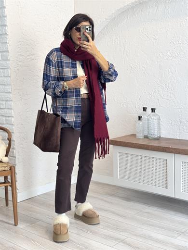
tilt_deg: -22.3
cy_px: 125
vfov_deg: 39.7
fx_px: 348
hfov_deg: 30.3
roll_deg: +1.1
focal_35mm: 48
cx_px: 94
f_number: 1.78
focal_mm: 6.76
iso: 100
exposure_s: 1/80
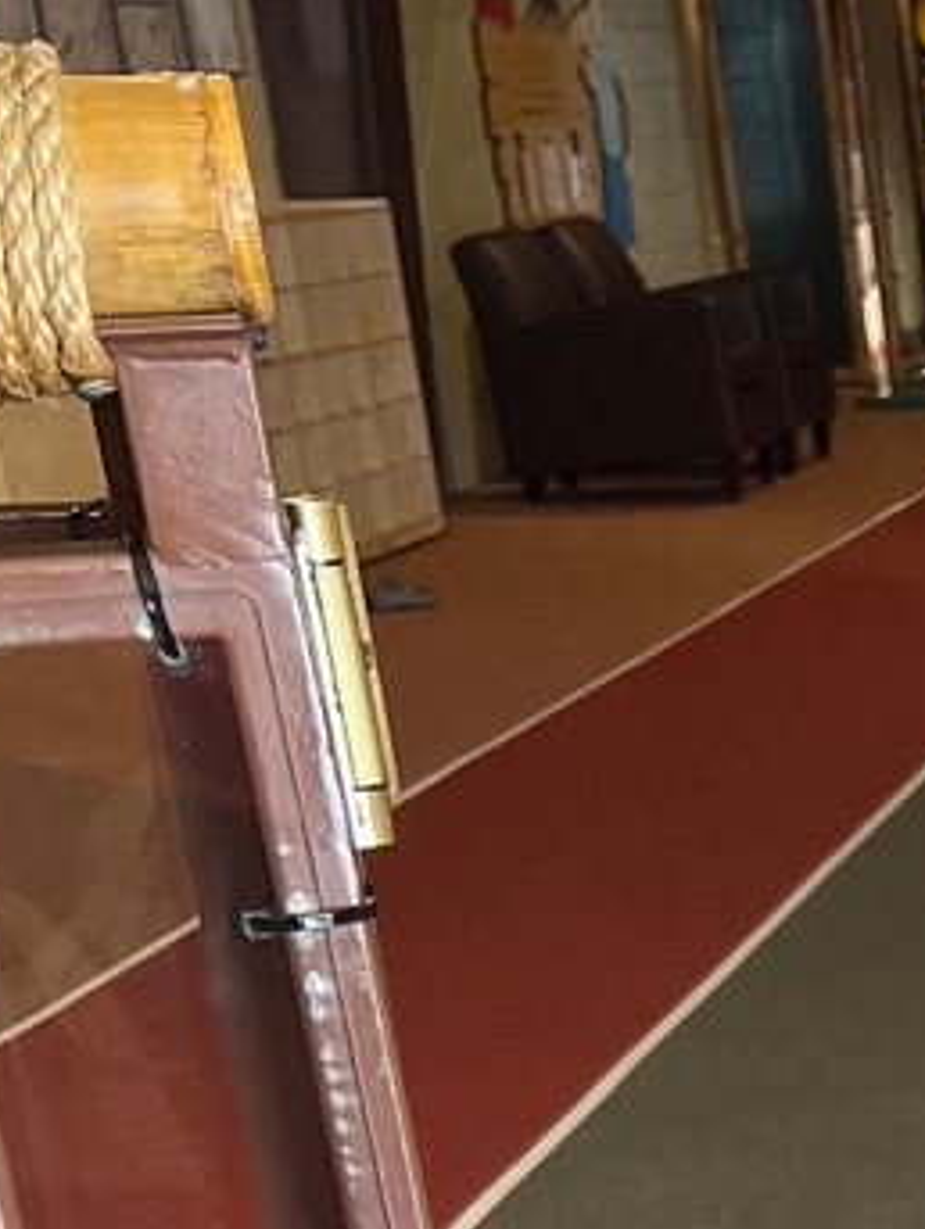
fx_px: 3770
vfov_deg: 16.3
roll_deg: +0.1
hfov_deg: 12.4
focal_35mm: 106
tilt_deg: -27.1
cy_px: 2017
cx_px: 1828
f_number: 1.5
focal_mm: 5.7
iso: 50
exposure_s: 1/120
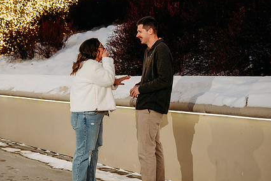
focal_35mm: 71
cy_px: 95
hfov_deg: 28.4
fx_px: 534
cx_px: 108
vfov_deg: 19.2
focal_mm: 52
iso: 1000
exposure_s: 1/200
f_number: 4.5
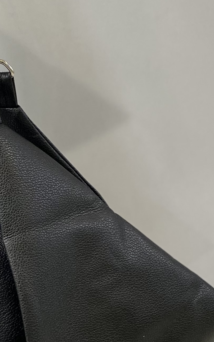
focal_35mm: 86
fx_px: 802
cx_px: -71
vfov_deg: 24.1
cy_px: 188
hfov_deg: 14.5
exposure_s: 1/50
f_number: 1.8
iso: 64
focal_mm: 4.25
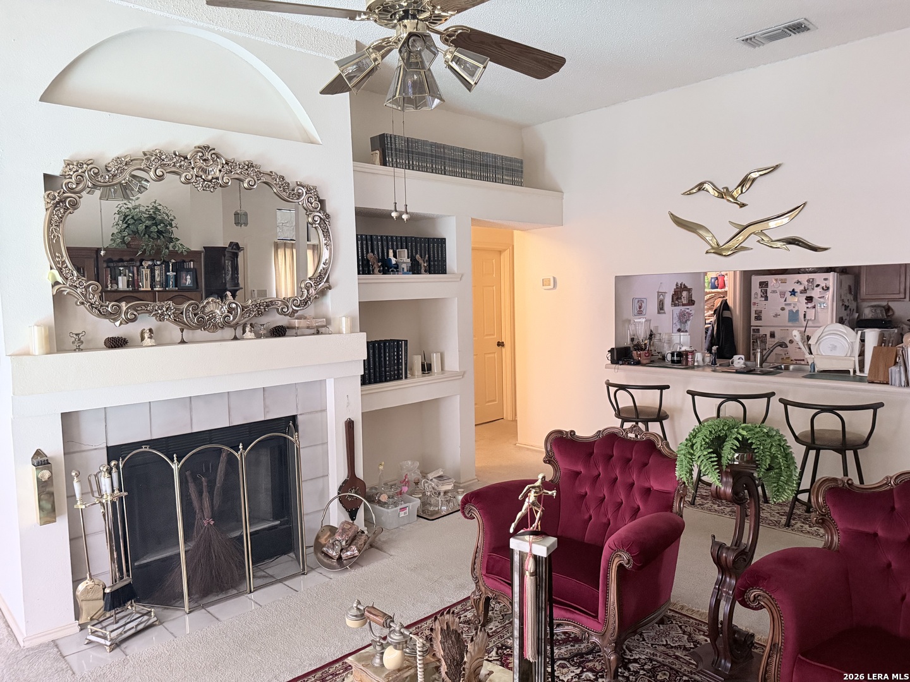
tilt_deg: -4.9
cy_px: 341
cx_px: 455
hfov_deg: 71.6
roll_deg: +1.8
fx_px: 631
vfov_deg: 56.8
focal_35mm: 24
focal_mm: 6.76
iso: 800
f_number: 1.78
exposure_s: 1/60
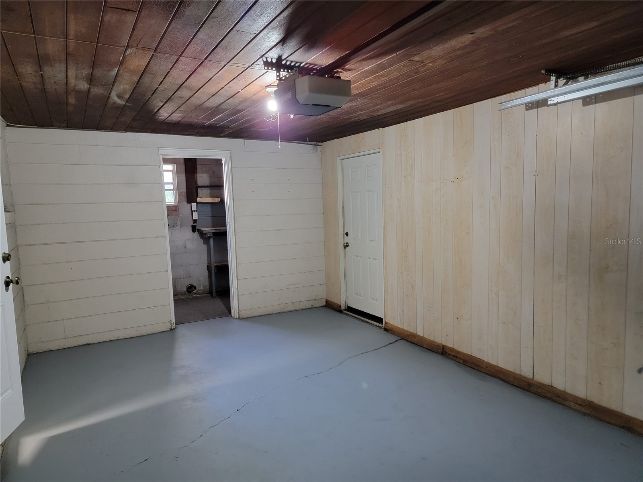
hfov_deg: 71.6
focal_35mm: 24
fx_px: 446
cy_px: 241
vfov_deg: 56.8
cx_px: 322
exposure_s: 1/40
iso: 640
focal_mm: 6.7
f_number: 1.8
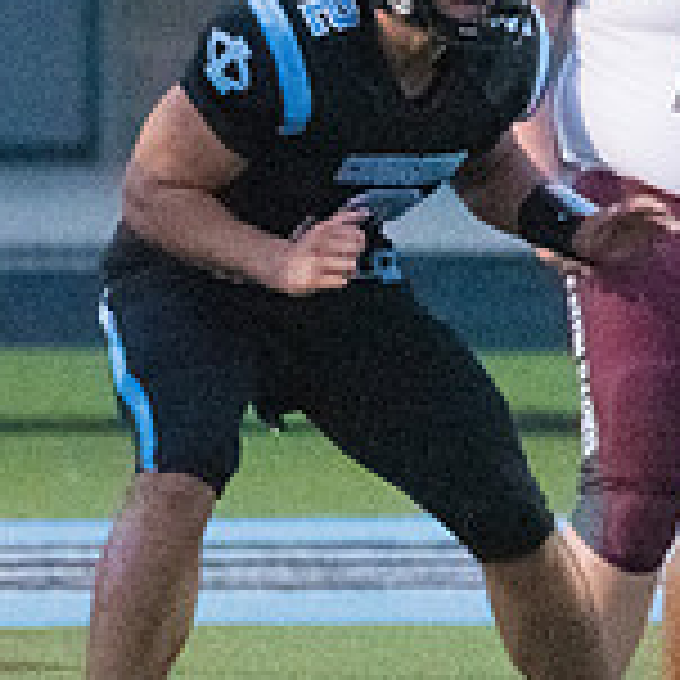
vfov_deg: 1.2
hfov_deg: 1.2
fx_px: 32715
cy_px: 369
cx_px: 928
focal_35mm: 1472
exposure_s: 1/2000
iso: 8000
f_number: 5.6
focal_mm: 300
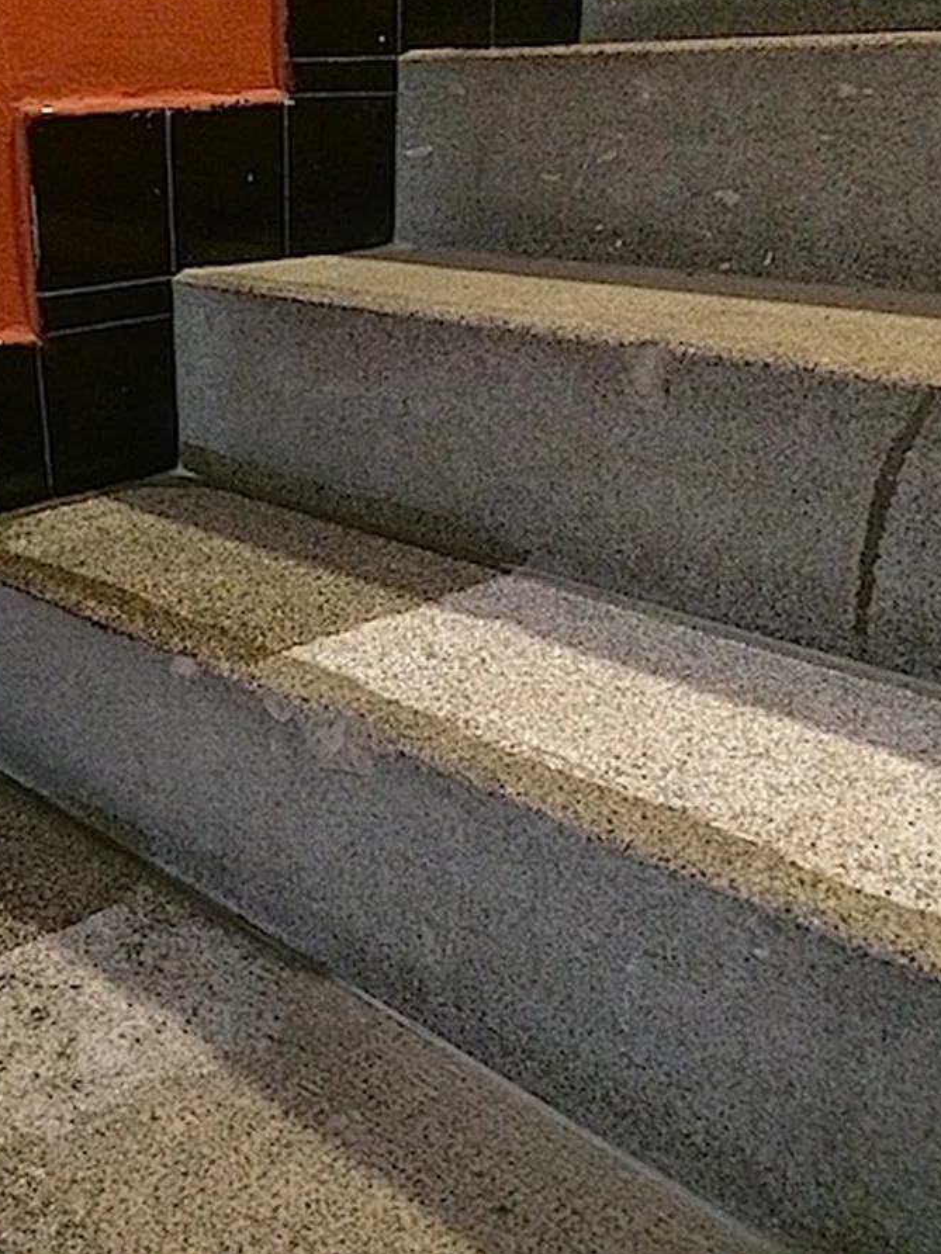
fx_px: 1414
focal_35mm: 39
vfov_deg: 47.9
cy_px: 624
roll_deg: -0.1
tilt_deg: -19.4
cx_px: 284
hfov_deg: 36.3
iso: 400
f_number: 2.2
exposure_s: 1/15
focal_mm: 4.15
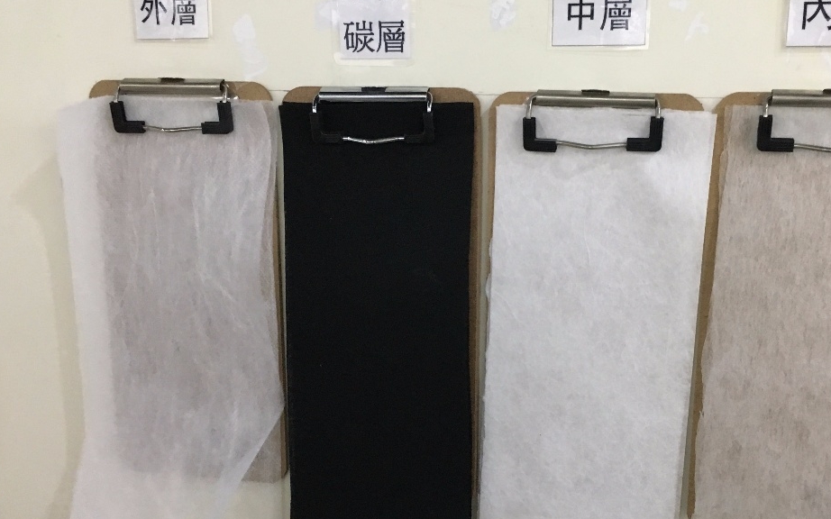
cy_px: 303
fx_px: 906
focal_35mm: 40
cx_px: 472
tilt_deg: -12.5
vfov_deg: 31.9
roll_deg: -1.3
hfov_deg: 49.1
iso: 160
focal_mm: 4.15
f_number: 2.2
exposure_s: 1/30
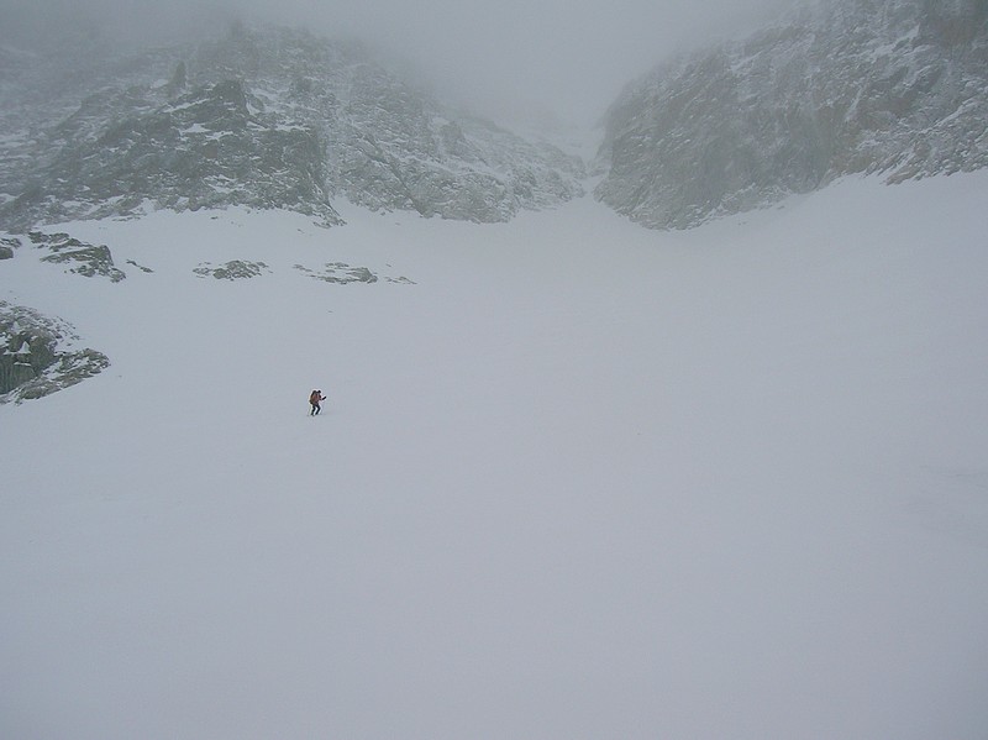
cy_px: 370
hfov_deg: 54.0
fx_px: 970
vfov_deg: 41.8
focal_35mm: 34
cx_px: 494
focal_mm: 5.7
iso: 50
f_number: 4.9
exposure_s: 1/336
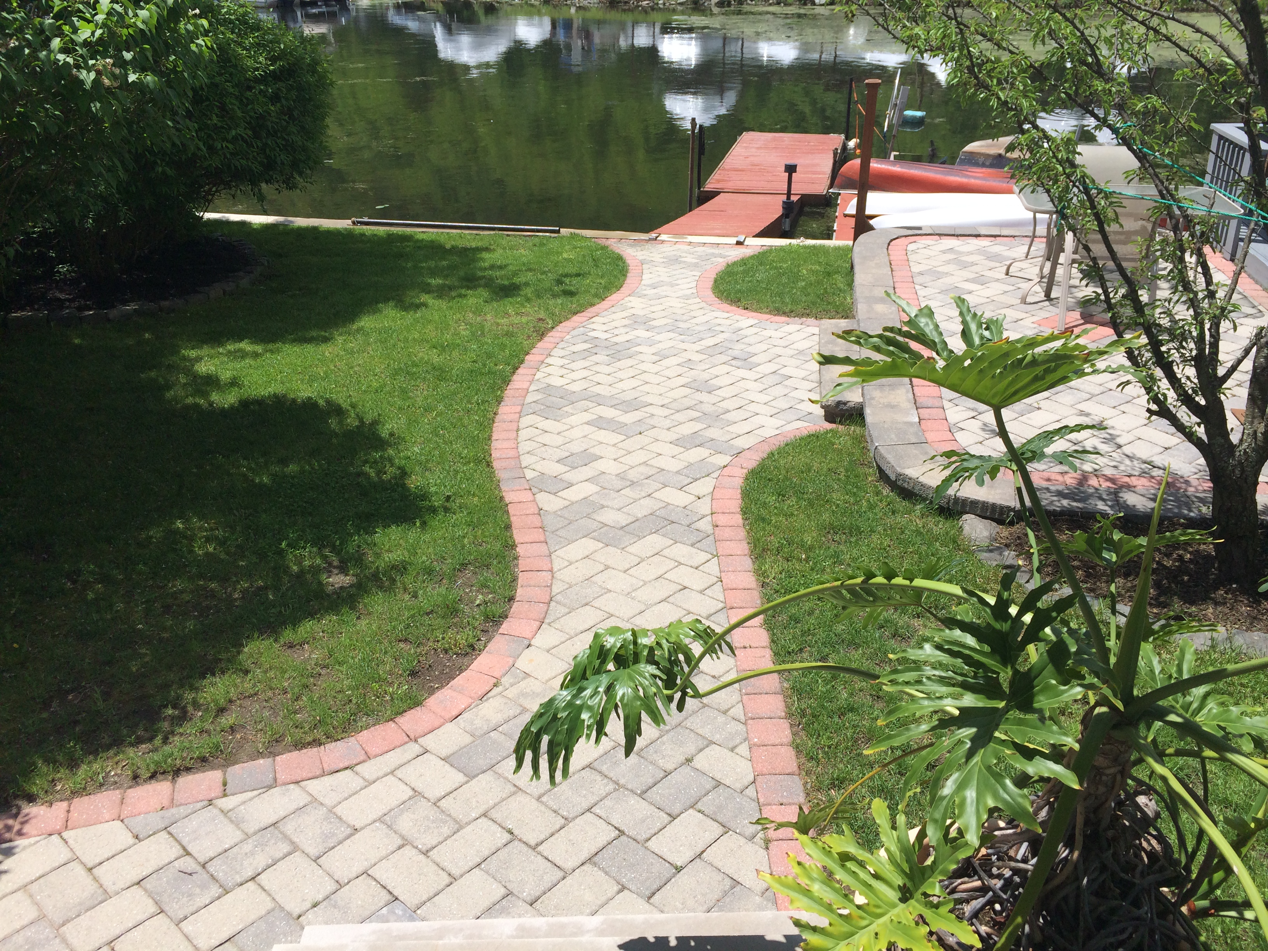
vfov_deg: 46.8
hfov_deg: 60.0
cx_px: 634
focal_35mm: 30
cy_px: 476
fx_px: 1099
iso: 32
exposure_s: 1/2415
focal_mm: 4.12
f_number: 2.2
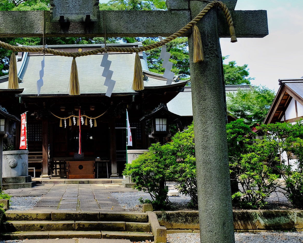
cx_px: 73
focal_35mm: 43
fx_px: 386
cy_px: 99
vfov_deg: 34.8
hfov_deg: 41.5
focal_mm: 18
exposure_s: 1/200
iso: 200
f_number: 4.5
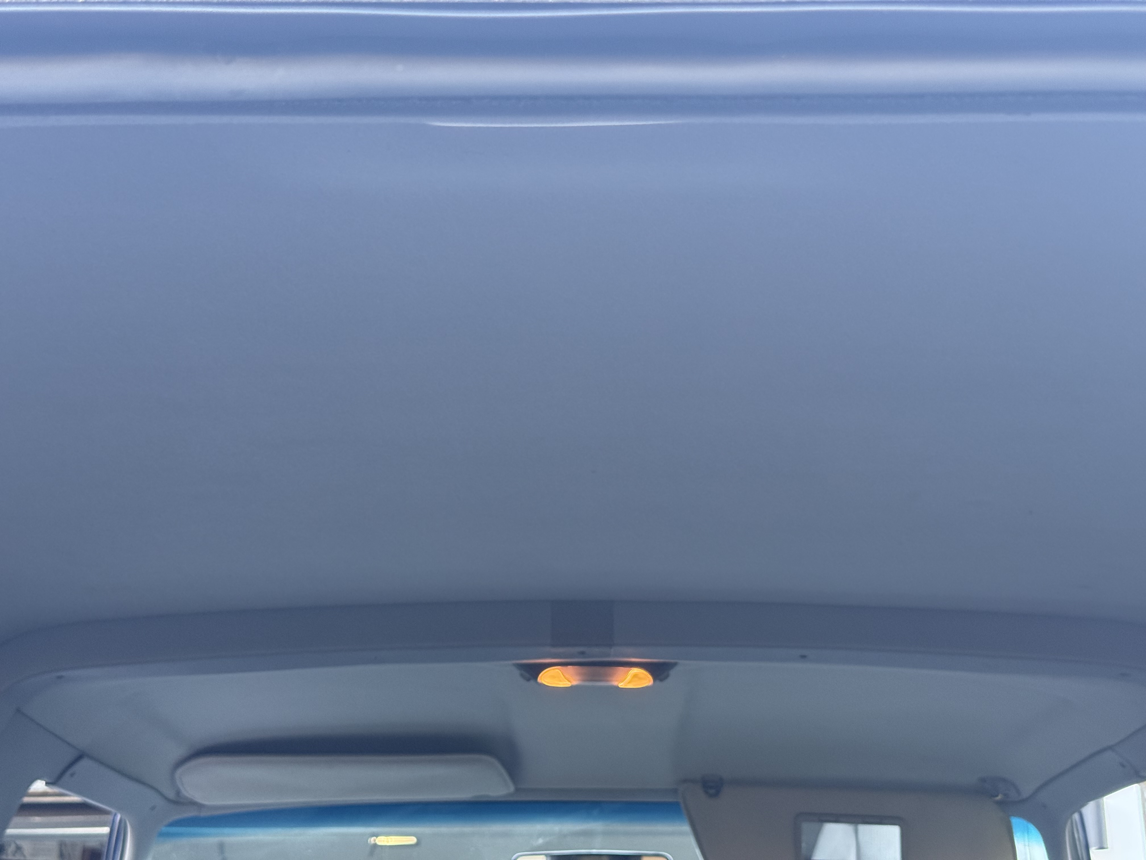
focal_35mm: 48
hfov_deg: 39.7
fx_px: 1589
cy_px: 430
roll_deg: -1.5
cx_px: 573
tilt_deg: +19.7
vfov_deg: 30.3
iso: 200
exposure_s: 1/128
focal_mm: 6.76
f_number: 1.78
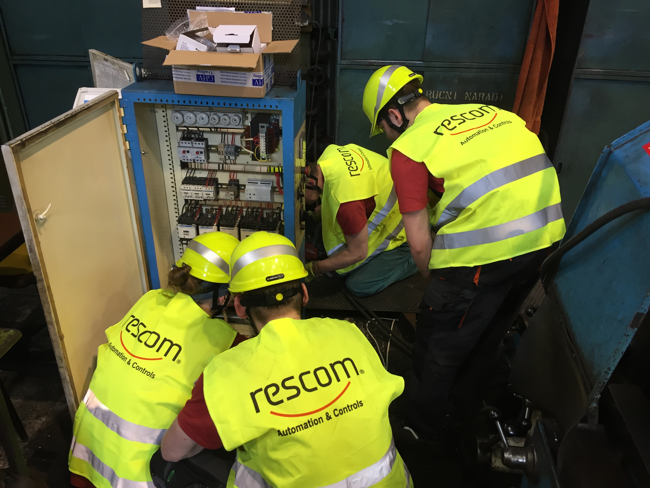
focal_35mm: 29
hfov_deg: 61.7
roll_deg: -0.5
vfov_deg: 48.2
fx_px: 545
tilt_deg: -28.6
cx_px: 325
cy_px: 244
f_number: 2.2
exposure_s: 1/33
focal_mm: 4.15
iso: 80
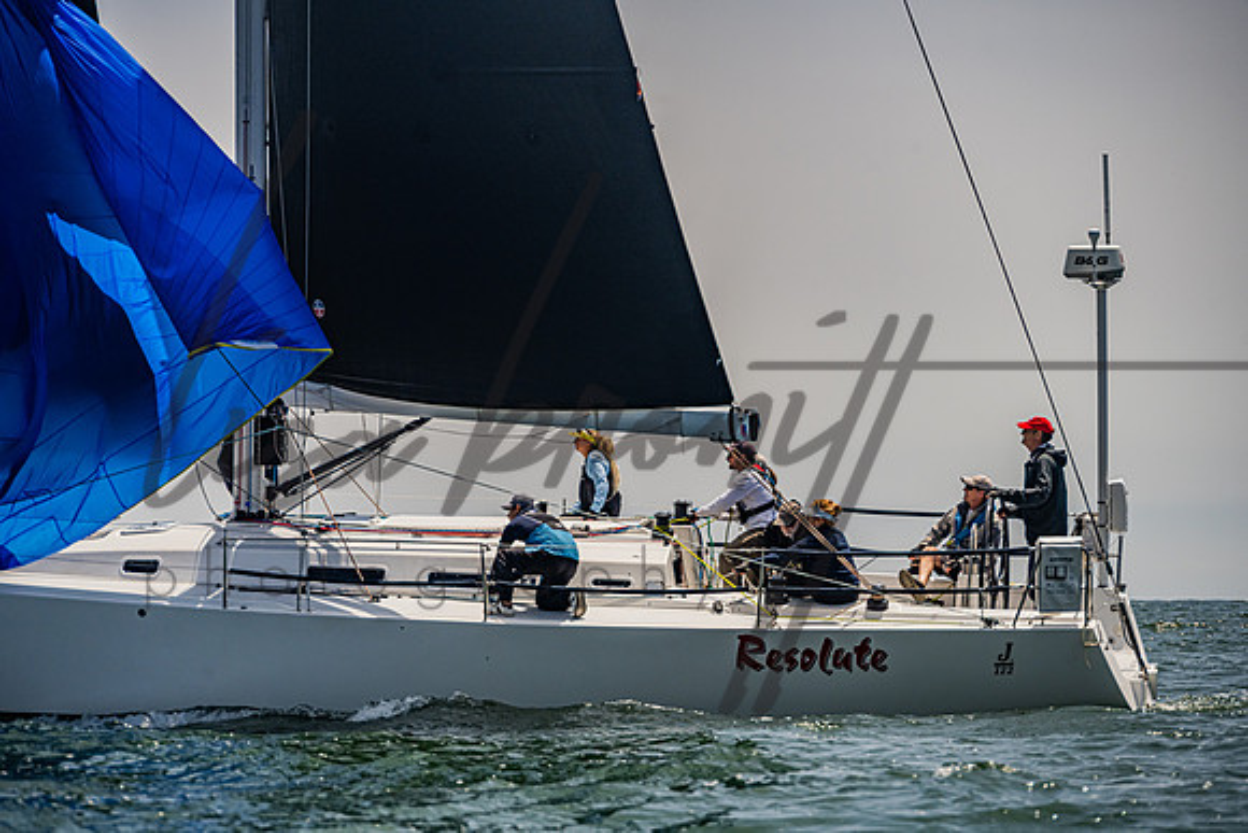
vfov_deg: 5.7
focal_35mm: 243
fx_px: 8426
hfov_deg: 8.5
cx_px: 624
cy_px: 416
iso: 400
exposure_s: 1/3200
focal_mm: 230
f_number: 8
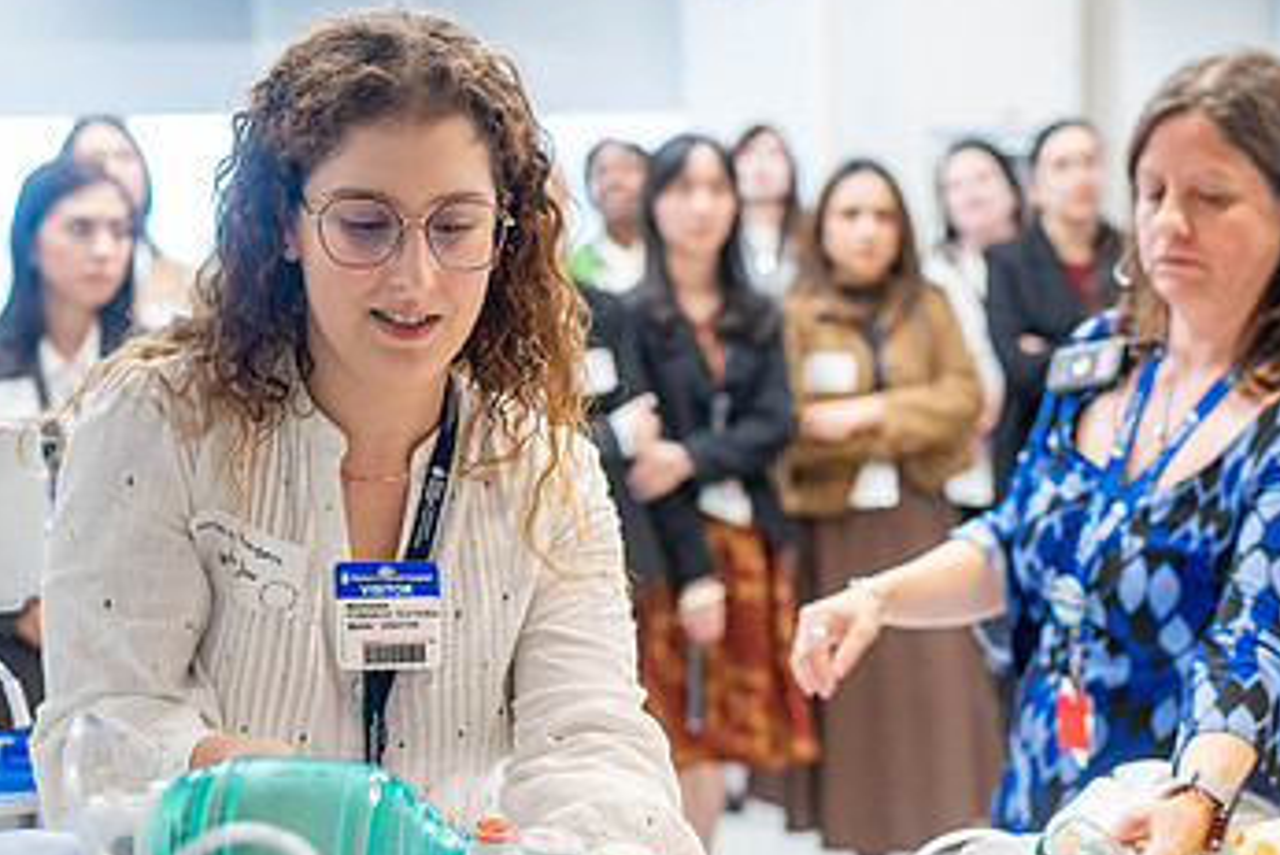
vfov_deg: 22.1
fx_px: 2170
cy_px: 605
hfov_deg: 32.7
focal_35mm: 61
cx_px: 792
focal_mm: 35
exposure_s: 1/320
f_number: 2
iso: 1000
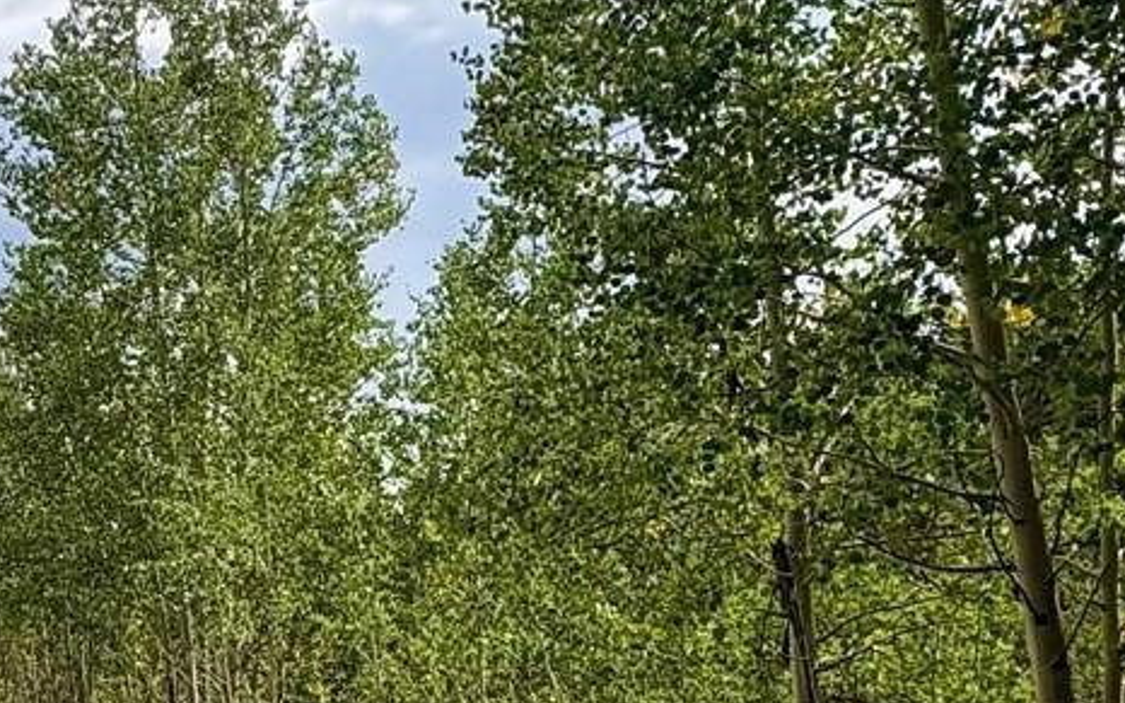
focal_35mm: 51
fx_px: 1563
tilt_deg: +0.8
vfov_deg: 24.7
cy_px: 616
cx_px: -39
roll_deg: +1.2
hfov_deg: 35.2
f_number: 2.2
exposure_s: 1/1672
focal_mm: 2.22
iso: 50
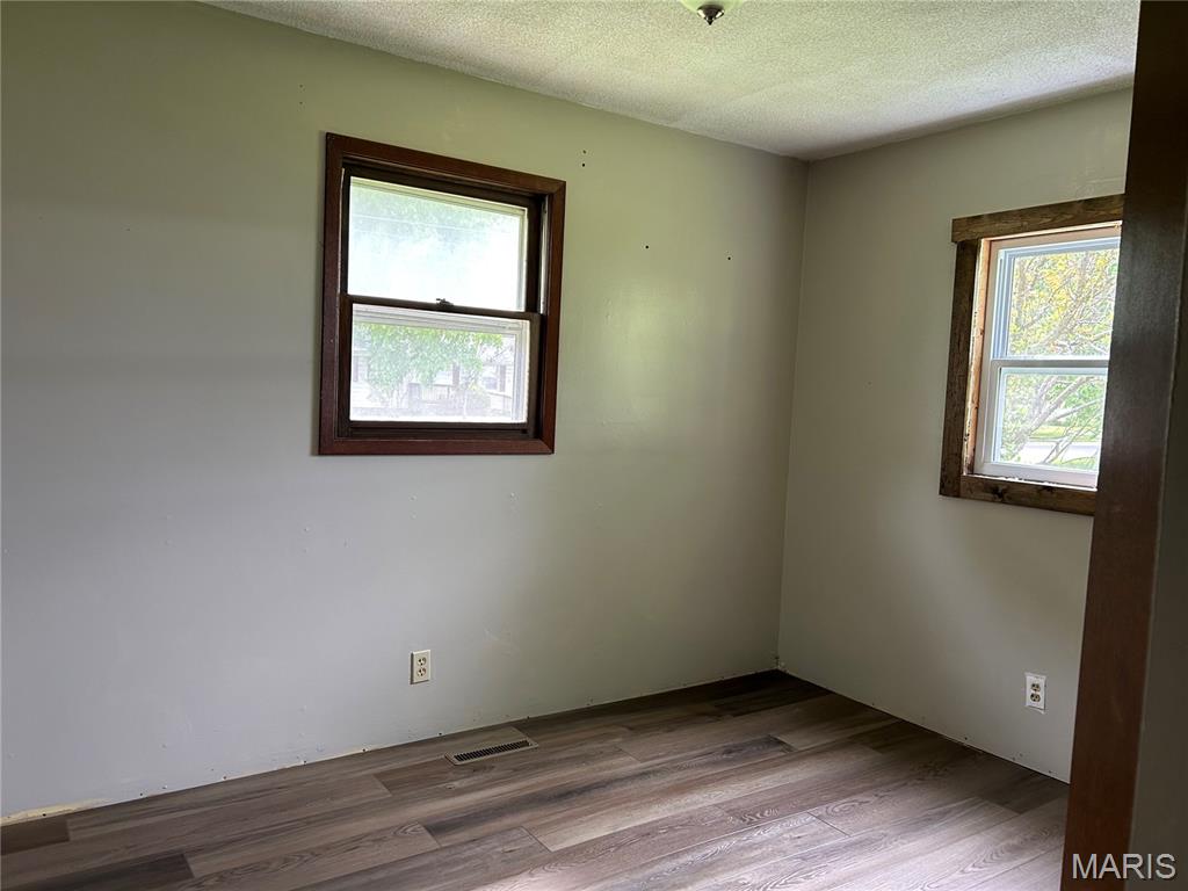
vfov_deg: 53.1
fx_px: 892
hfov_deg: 67.3
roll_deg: -2.7
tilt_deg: -4.7
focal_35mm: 26
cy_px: 446
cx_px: 594
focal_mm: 5.7
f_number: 1.5
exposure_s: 1/116
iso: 125
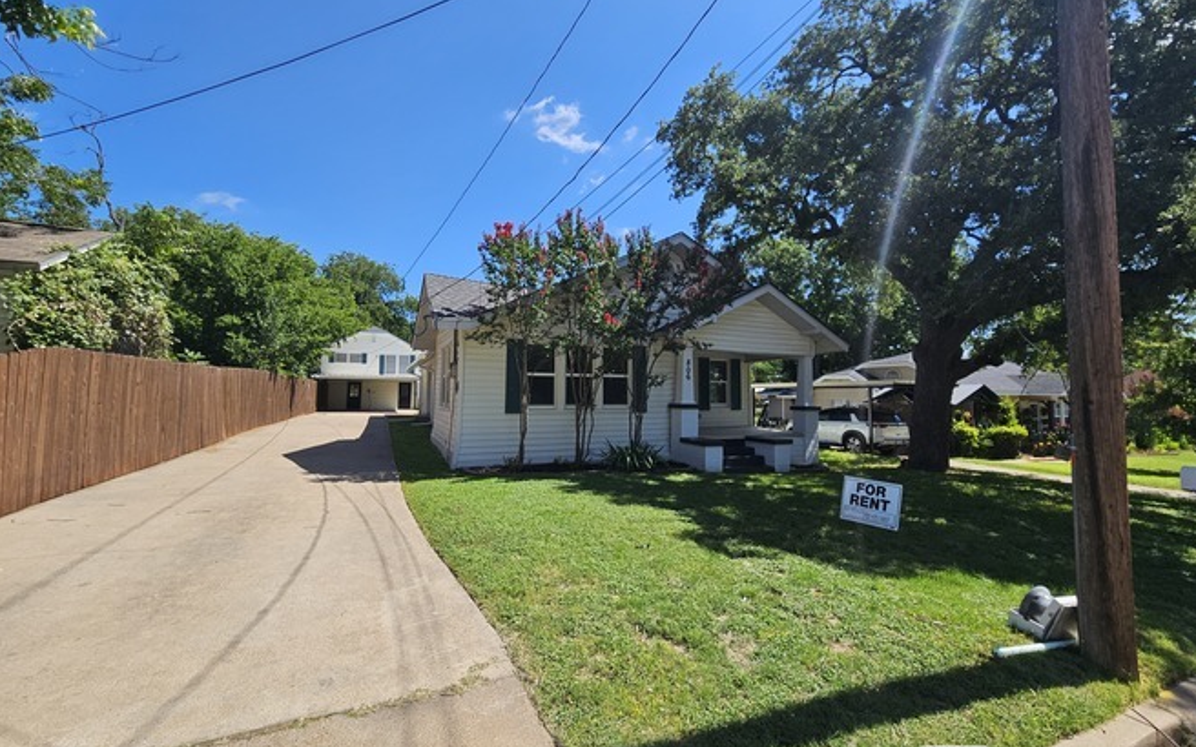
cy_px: 363
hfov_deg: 105.3
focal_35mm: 14
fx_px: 456
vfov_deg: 78.6
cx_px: 604
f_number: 2.2
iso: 50
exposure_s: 1/1824
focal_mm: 2.2
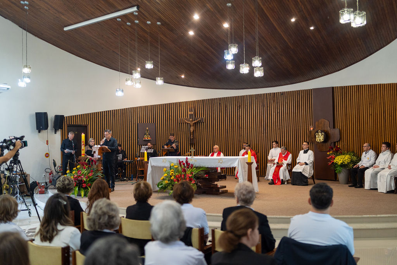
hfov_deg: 54.4
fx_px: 386
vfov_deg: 37.9
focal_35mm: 35
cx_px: 198
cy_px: 132
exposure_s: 1/160
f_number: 1.8
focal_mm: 35
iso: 1000
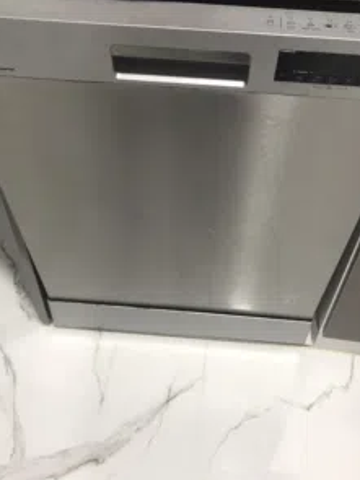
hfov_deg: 37.7
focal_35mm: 38
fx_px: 527
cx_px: 192
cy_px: 246
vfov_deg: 49.0
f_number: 1.8
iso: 50
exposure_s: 1/17
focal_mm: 3.99
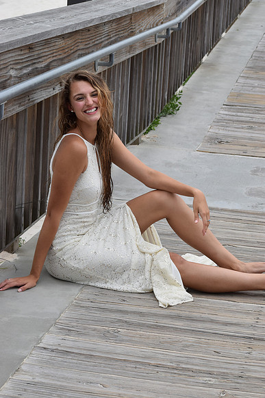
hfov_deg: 15.2
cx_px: 132
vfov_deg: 22.6
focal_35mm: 90
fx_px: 993
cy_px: 199
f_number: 8
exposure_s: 1/250
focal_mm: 60
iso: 220
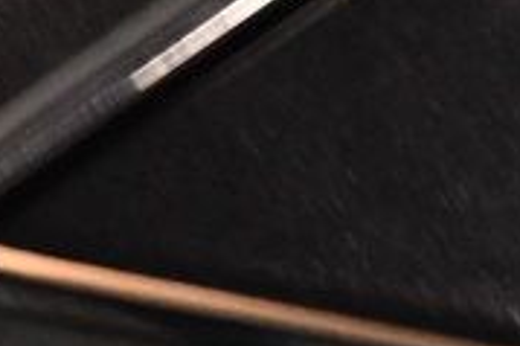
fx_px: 7417
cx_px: -253
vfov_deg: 2.6
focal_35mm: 514
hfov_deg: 4.0
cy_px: 861
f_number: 5
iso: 5600
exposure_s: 1/60
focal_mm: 60
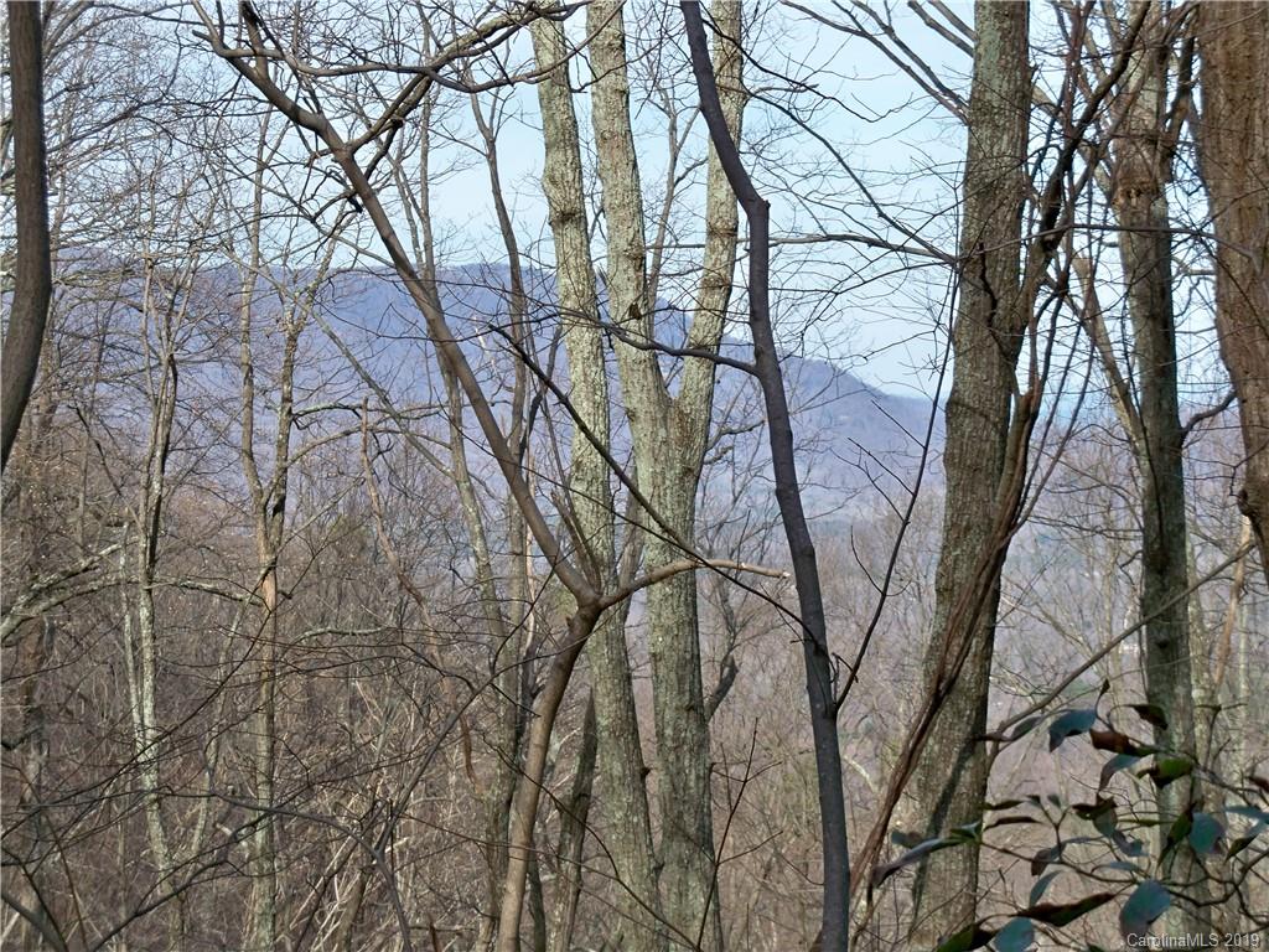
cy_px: 476
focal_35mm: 92
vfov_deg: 16.1
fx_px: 3373
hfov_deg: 21.3
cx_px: 634
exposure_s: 1/400
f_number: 4.2
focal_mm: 16.3
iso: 80
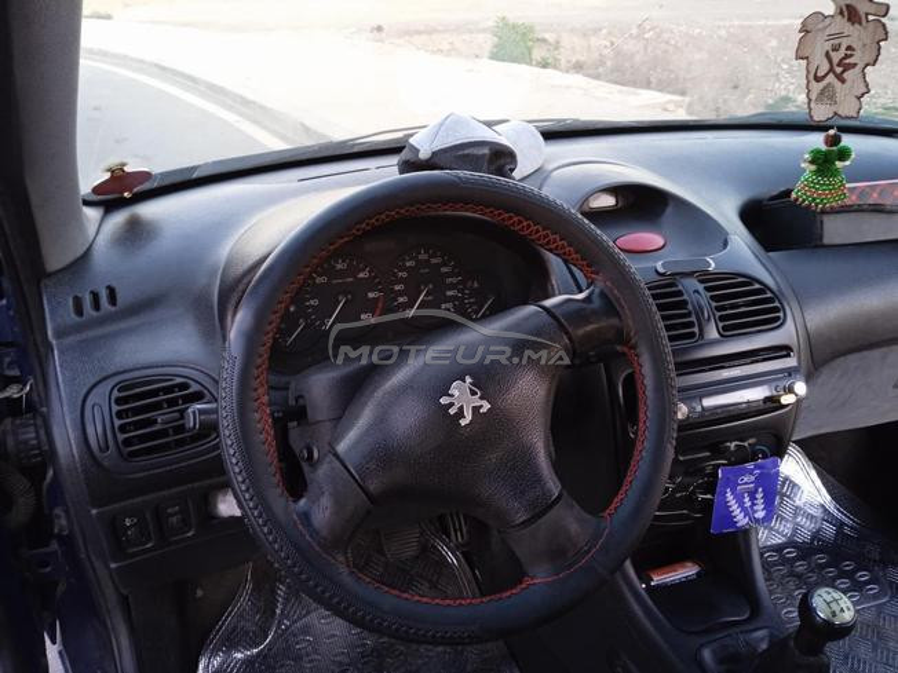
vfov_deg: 49.7
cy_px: 336
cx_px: 449
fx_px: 726
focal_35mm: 28
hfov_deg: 63.4
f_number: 2.2
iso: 464
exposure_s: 1/20
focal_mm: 3.43
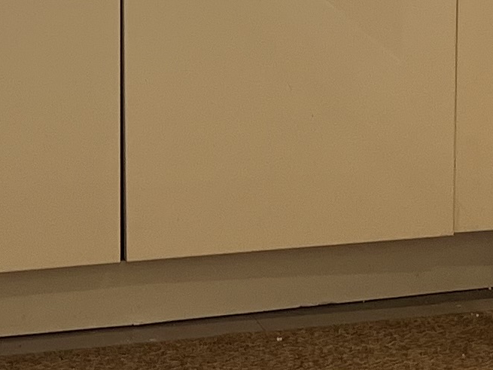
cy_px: -139
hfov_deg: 12.2
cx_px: -27
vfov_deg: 9.1
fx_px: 2278
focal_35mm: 160
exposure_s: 1/100
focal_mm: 5.7
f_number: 1.5
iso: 80
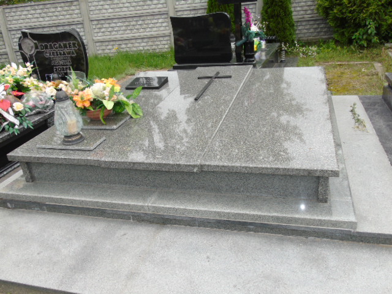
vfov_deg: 48.2
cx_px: 196
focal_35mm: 29
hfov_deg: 61.7
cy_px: 147
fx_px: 328
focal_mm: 5.2
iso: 80
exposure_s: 1/125
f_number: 3.6
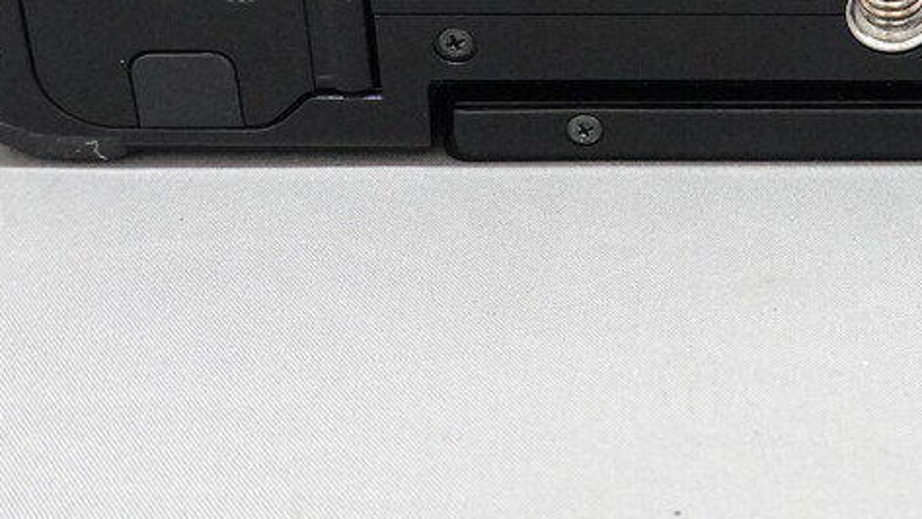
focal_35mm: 101
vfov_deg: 11.5
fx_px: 2469
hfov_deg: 20.9
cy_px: -252
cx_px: 756
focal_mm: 14.12
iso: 2500
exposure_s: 1/40
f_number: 5.6
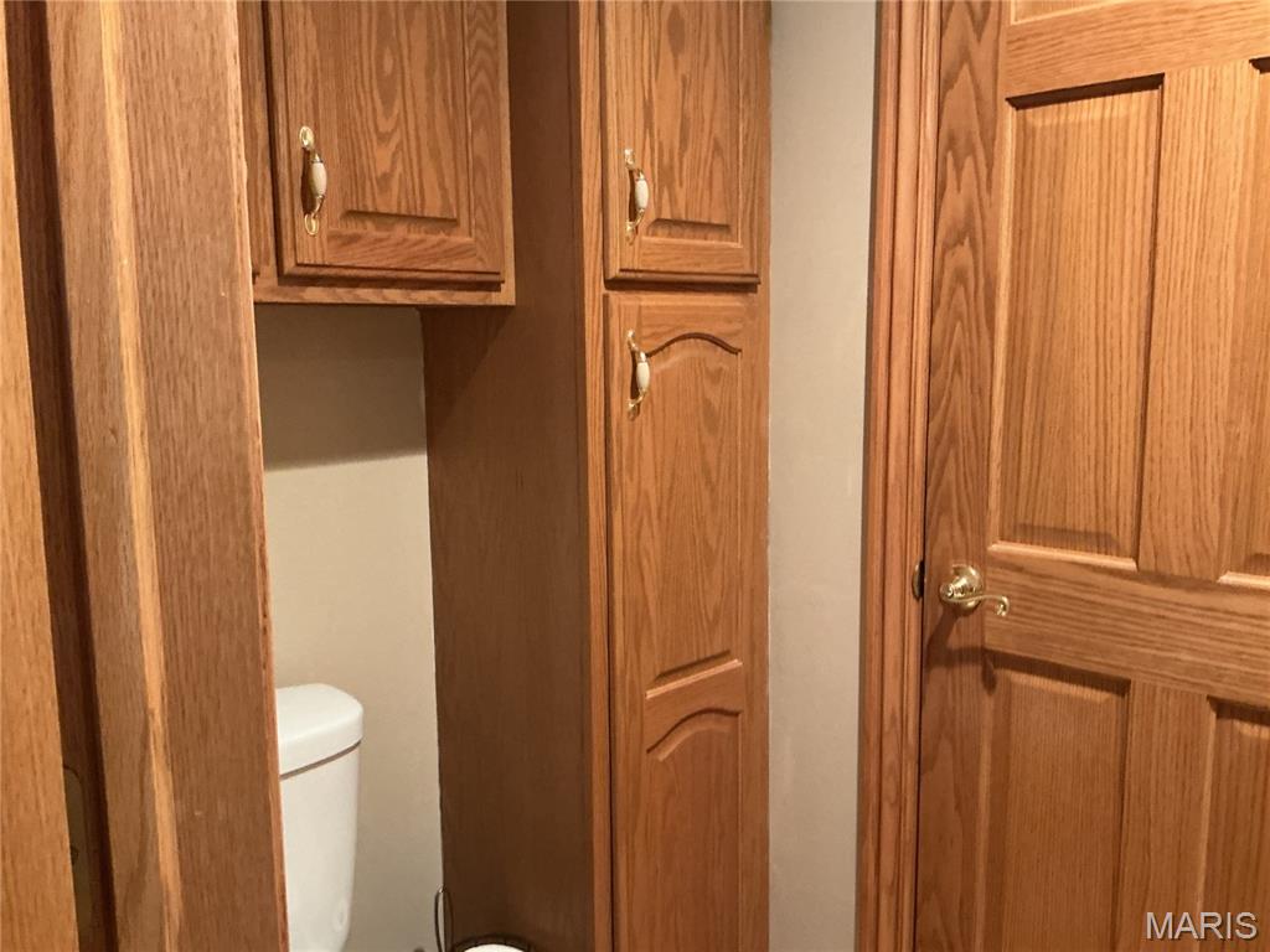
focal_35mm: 29
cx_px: 635
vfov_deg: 48.2
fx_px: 1064
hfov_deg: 61.7
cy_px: 476
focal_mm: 3
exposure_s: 1/30
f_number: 1.8
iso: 250
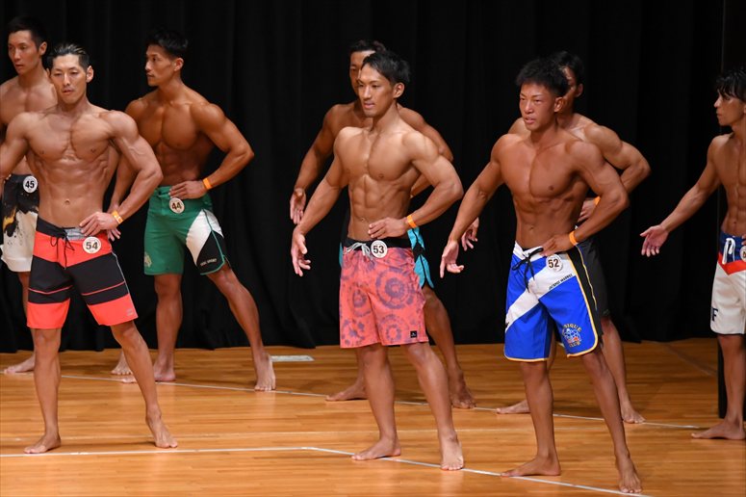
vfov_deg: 5.1
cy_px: 248
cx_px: 373
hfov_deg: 7.6
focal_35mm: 270
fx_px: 5592
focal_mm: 180
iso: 4000
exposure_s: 1/400
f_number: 5.6
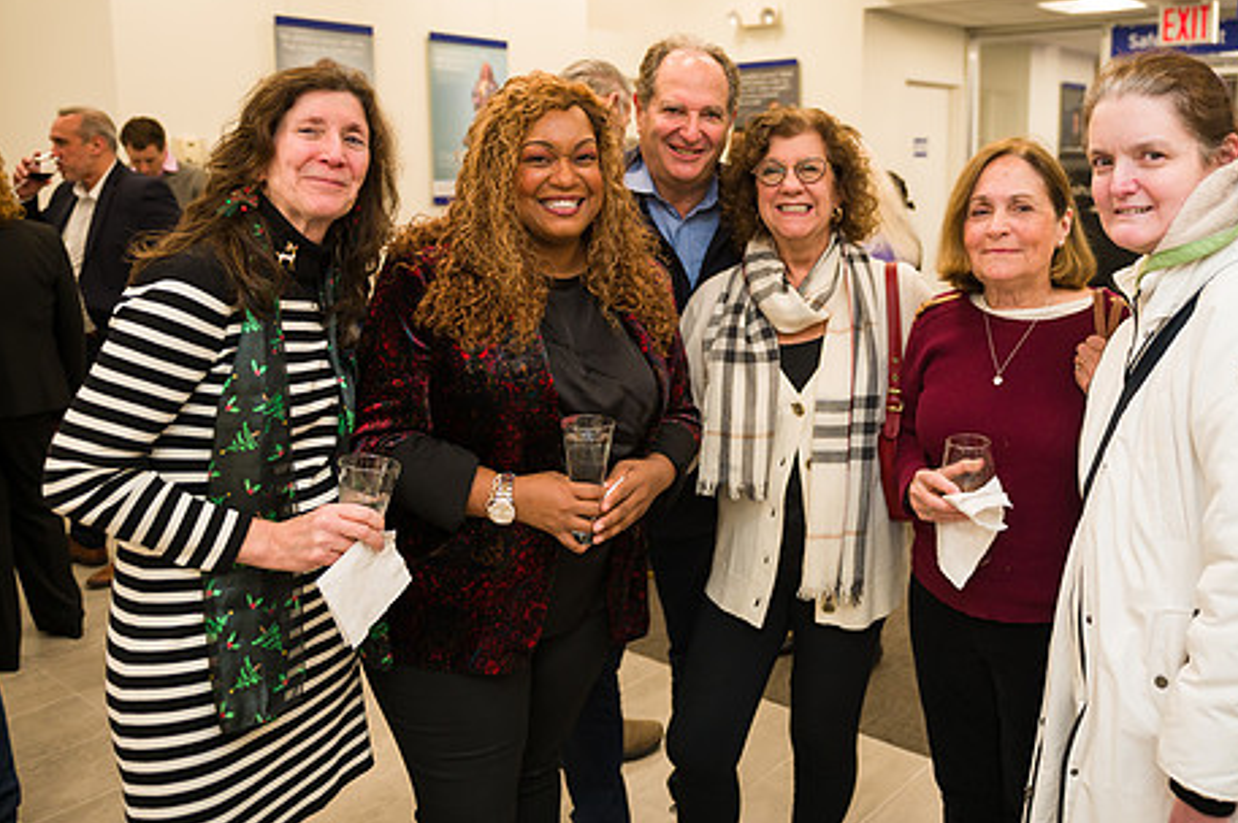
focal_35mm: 33
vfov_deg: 39.7
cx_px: 737
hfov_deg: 56.9
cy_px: 330
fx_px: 1134
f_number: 3.2
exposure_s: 1/100
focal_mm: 26
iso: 400
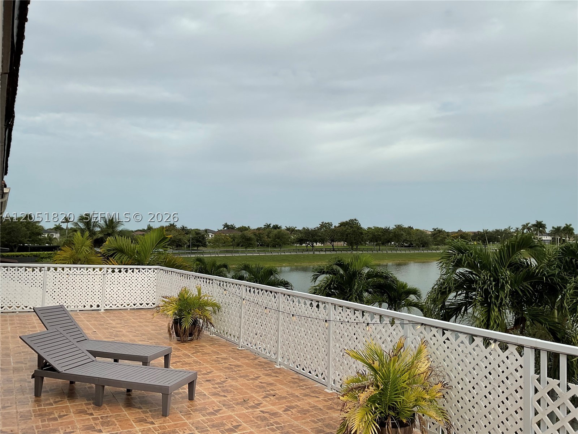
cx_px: 289
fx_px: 484
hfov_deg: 61.7
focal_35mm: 29
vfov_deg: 48.2
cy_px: 217
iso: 16
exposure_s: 1/1626
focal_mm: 3
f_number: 1.8
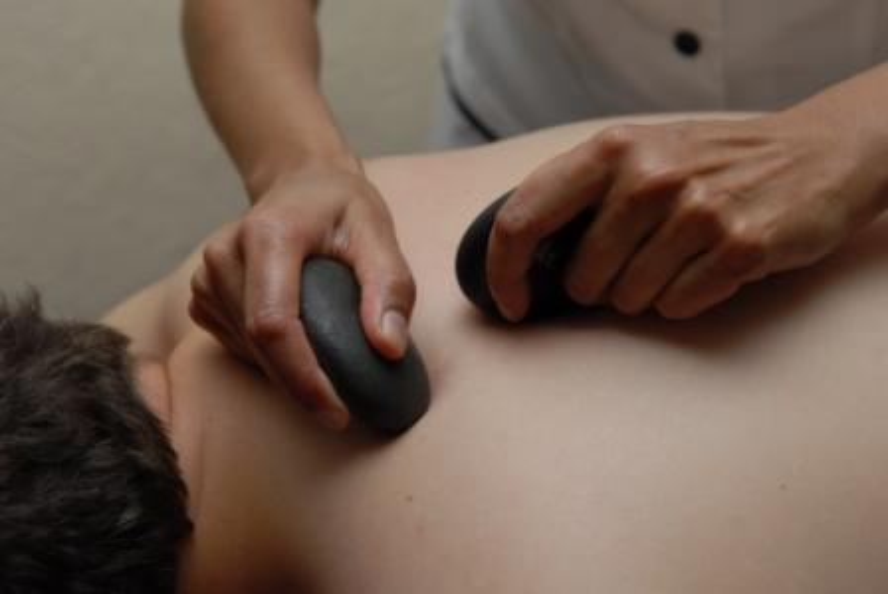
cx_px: 444
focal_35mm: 68
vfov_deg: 20.2
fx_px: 1667
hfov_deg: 29.8
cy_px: 297
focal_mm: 45
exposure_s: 1/60
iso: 200
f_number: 5
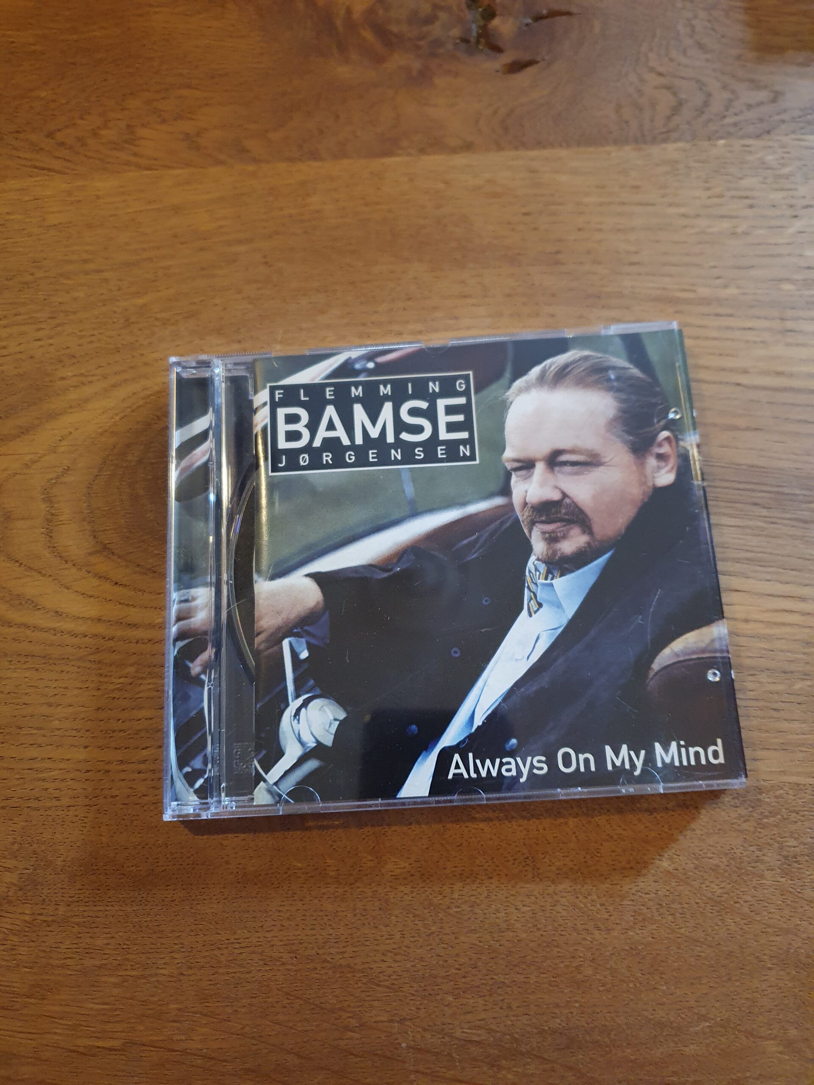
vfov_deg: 67.3
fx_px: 815
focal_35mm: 26
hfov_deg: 53.1
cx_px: 407
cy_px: 542
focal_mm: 4.32
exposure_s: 1/50
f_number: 1.5
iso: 250
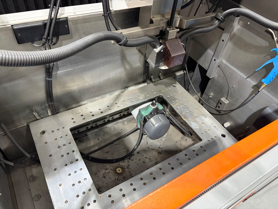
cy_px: 104
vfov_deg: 53.1
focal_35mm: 26
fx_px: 209
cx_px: 139
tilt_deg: -45.9
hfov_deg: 67.3
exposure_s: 1/60
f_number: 1.6
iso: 400
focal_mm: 5.96
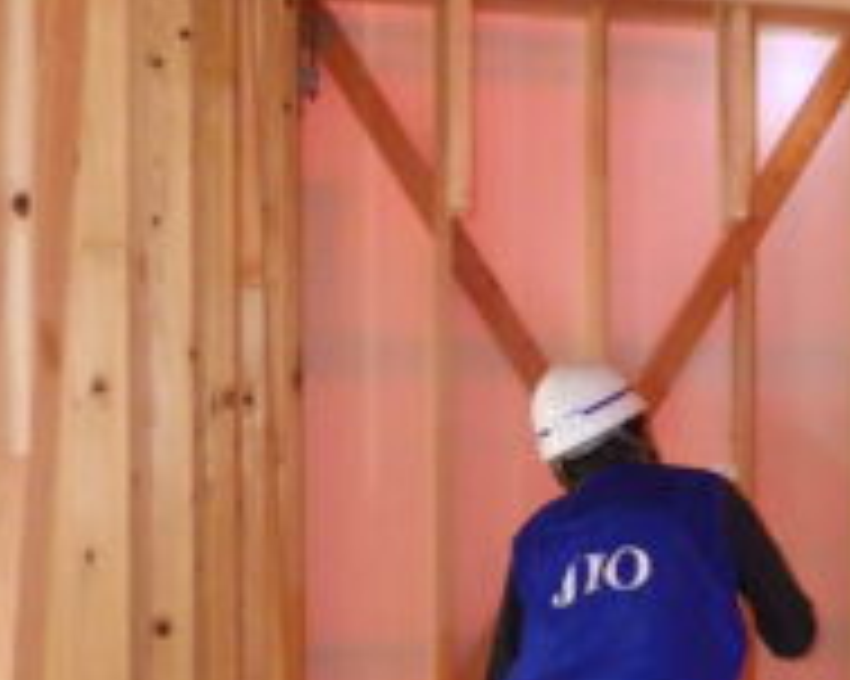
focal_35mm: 52
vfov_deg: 28.9
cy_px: 459
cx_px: 783
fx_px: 1307
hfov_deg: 33.9
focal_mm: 5
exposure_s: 1/40
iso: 1600
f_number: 3.5
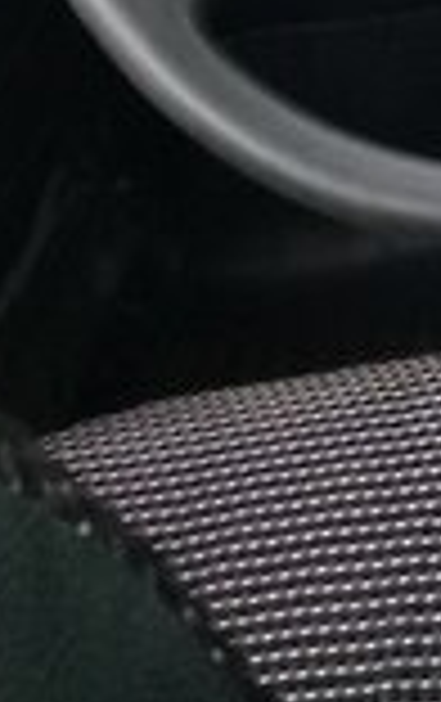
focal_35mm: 139
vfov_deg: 14.0
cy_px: -380
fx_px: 2663
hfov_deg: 8.3
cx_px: 1206
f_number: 2.2
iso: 50
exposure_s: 1/106
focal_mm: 3.3
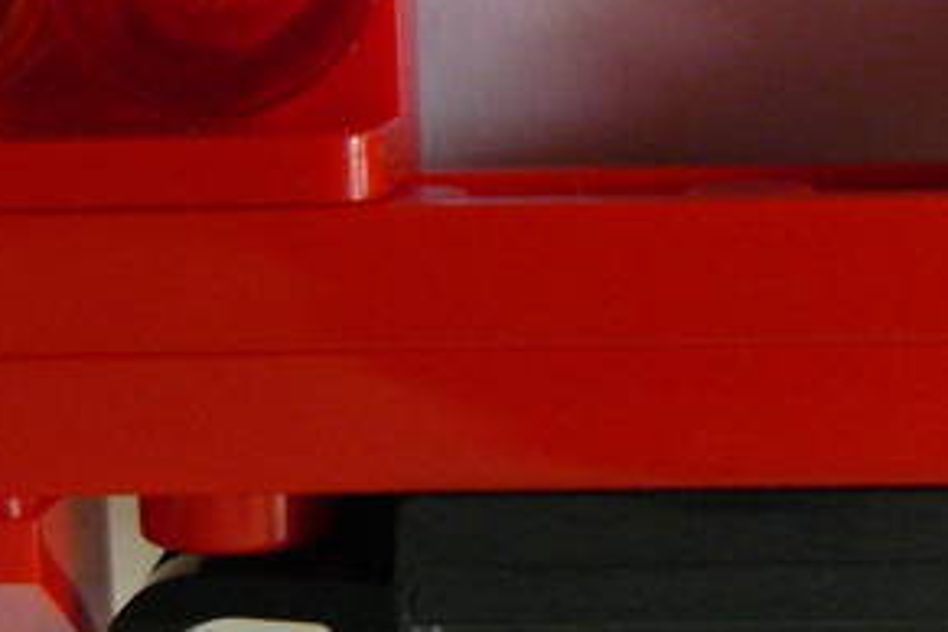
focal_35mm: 116
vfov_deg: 11.8
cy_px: 409
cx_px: 766
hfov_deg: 17.5
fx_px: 3054
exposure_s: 1/20
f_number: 2.8
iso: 200
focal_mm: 6
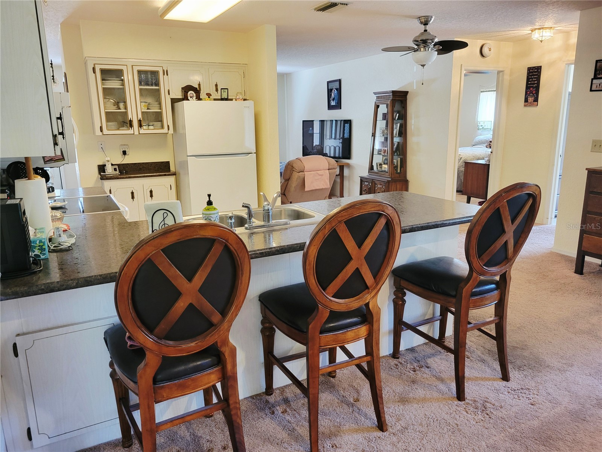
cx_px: 301
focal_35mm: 26
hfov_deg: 67.3
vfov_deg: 53.1
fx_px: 452
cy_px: 226
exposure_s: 1/40
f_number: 1.8
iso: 250
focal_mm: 5.4
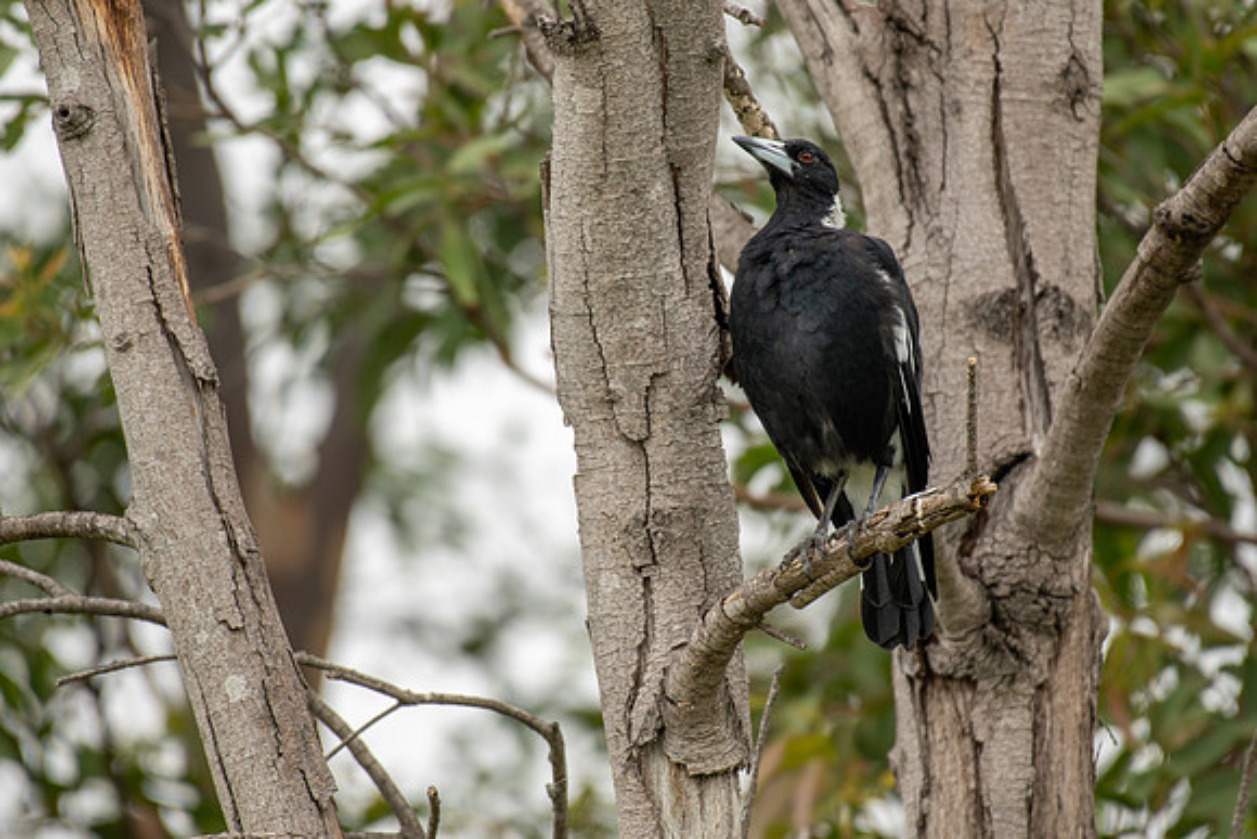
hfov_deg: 2.8
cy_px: 438
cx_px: 689
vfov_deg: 1.9
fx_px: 25963
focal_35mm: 743
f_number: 5.6
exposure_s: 1/160
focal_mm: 500
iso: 64
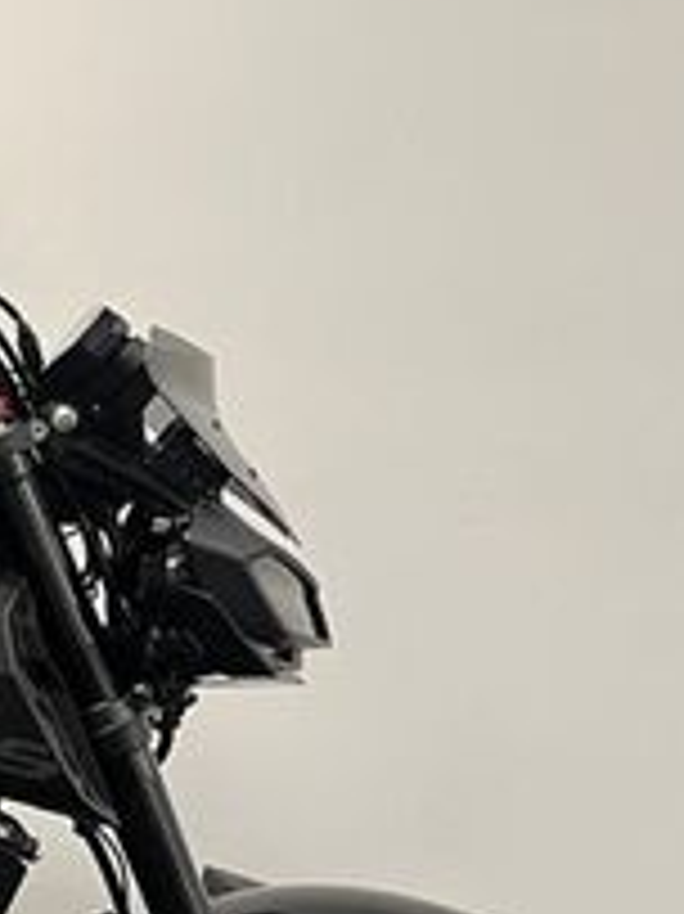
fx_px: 2163
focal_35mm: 82
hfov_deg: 15.8
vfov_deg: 23.3
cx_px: -477
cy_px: 792
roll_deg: -0.7
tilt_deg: -15.2
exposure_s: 1/50
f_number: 1.6
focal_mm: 5.1
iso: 100
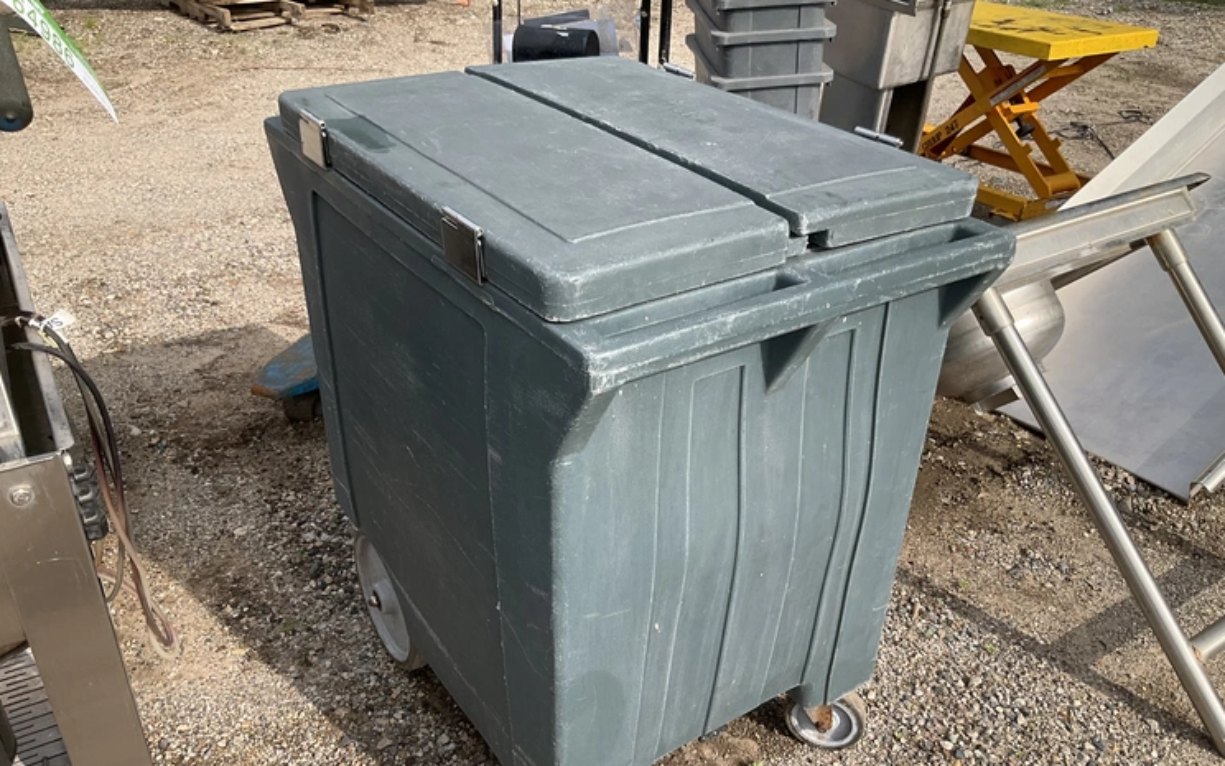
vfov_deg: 40.5
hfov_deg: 61.2
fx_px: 1035
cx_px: 614
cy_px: 444
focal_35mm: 31
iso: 25
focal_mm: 3
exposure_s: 1/1121
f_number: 1.8
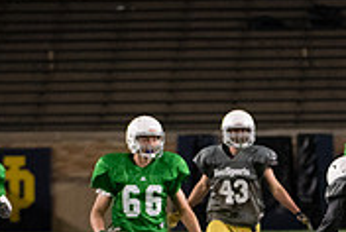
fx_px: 6652
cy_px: 227
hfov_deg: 3.0
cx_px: 450
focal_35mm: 691
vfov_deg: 2.0
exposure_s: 1/500
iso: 5000
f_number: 4.5
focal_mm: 210
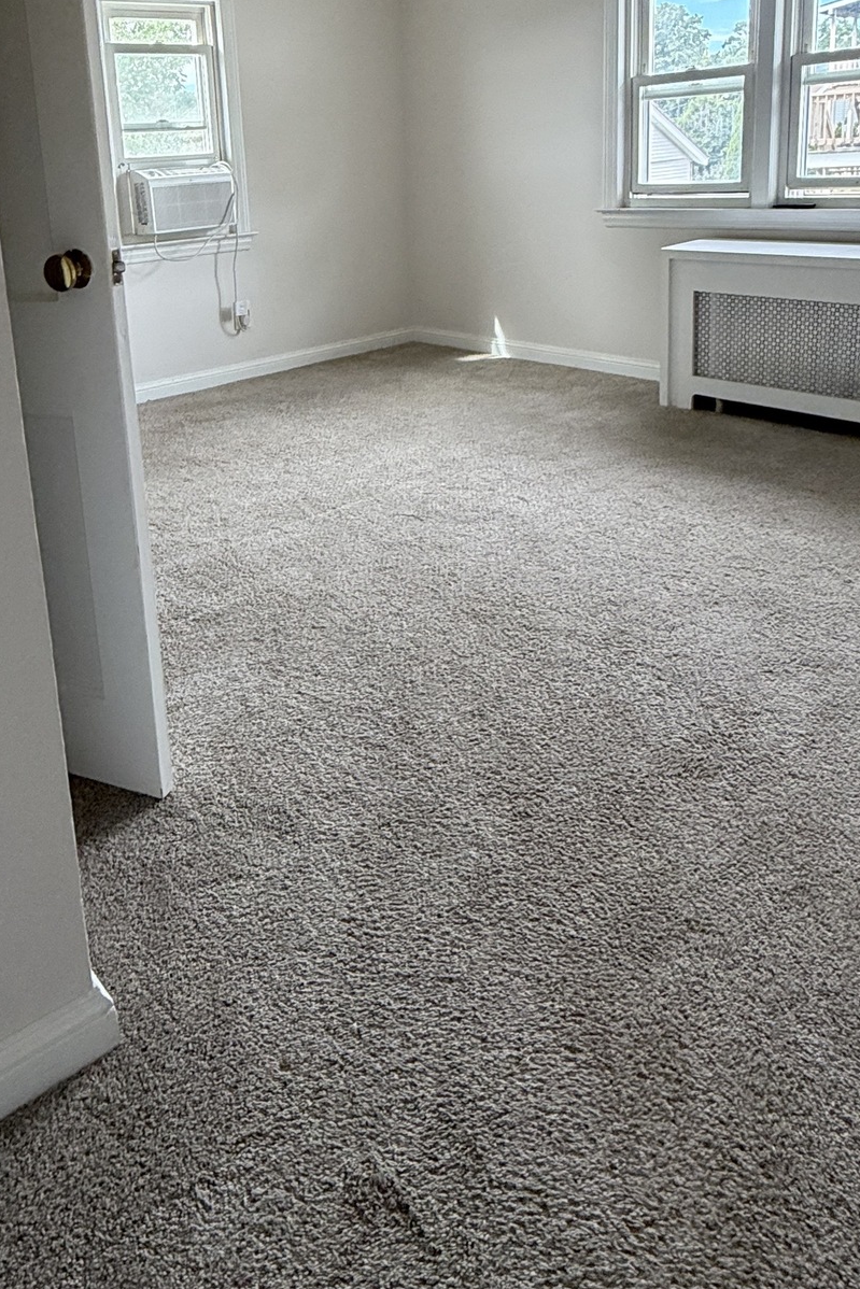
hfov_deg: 45.8
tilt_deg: -12.1
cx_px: 299
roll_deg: +3.3
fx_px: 1003
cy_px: 389
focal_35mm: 28
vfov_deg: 63.1
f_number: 2.2
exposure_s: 1/107
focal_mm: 2.22
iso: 320
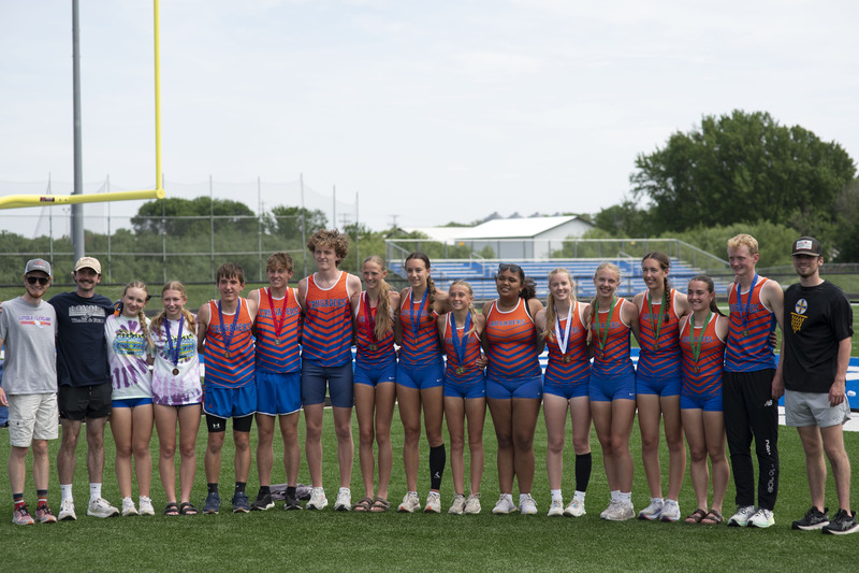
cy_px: 286
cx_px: 430
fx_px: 2028
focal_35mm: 85
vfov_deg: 16.1
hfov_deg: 23.9
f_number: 4
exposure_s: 1/1250
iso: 100
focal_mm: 85
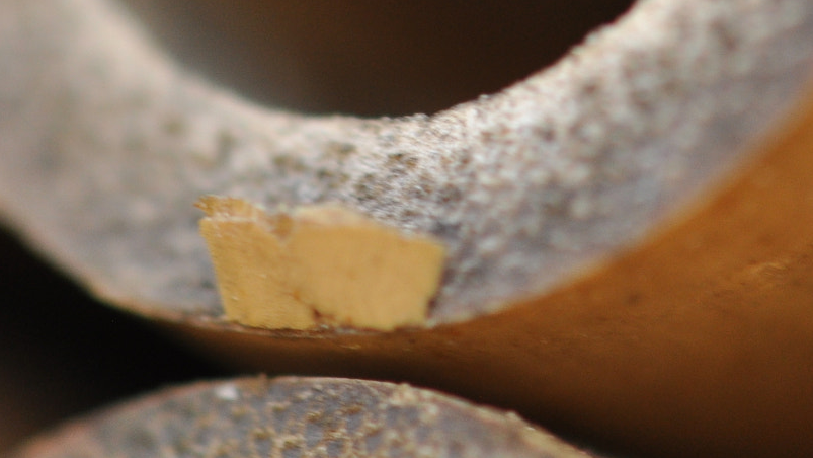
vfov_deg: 3.6
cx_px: 499
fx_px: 7338
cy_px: -187
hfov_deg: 6.3
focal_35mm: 340
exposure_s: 1/100
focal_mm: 85
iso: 400
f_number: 5
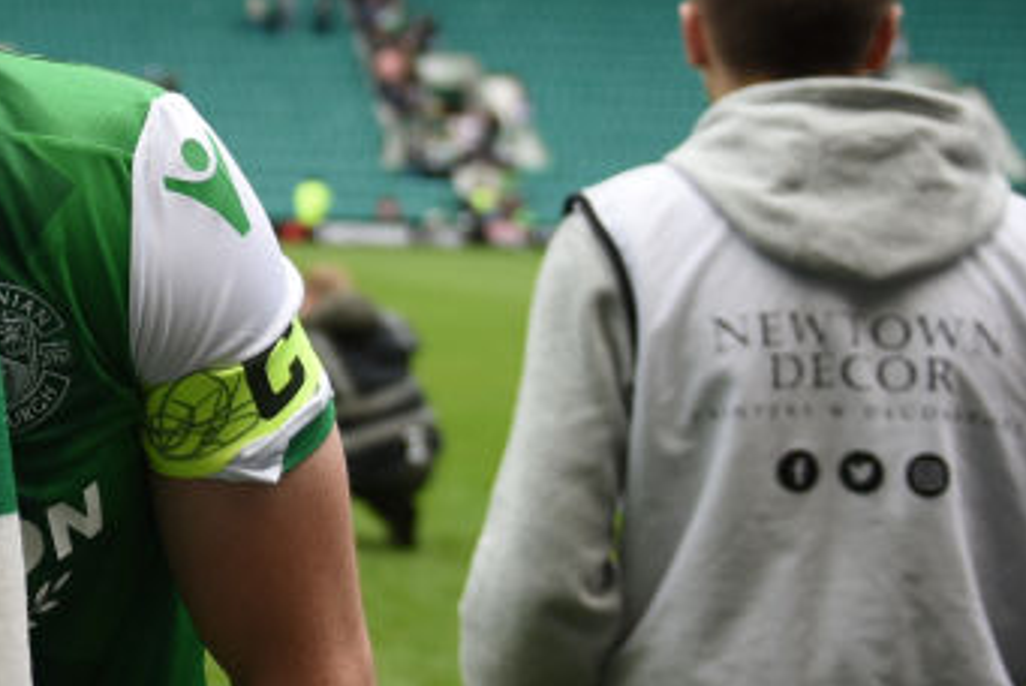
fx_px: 2738
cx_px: -241
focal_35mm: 96
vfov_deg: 14.3
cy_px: 224
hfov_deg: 19.8
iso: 400
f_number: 2.8
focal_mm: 32
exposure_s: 1/1600
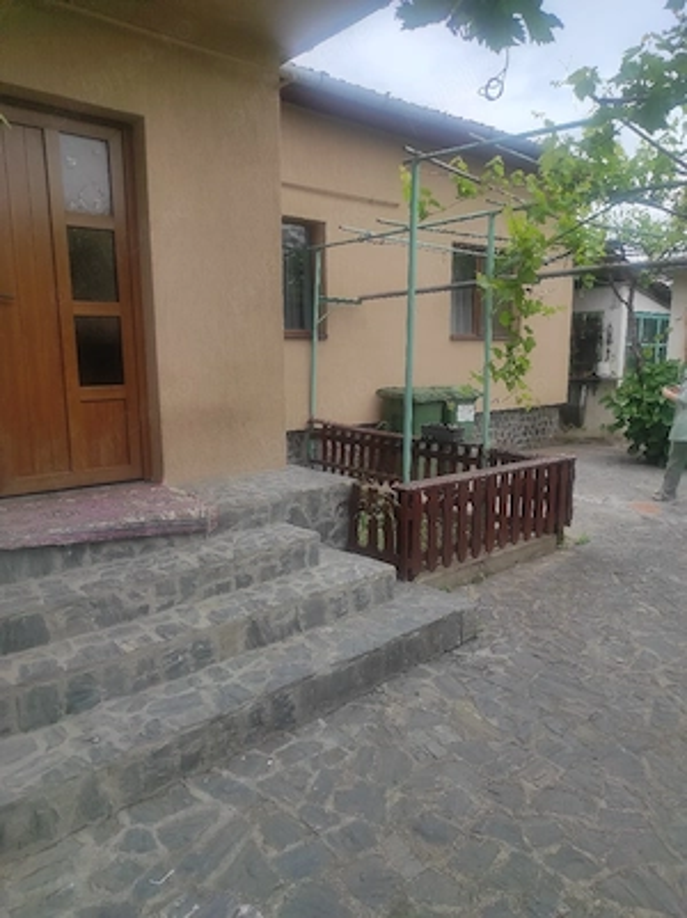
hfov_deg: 54.8
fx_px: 663
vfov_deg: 69.4
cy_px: 459
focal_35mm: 25
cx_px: 344
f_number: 1.89
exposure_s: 1/2500
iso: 100
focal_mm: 5.43
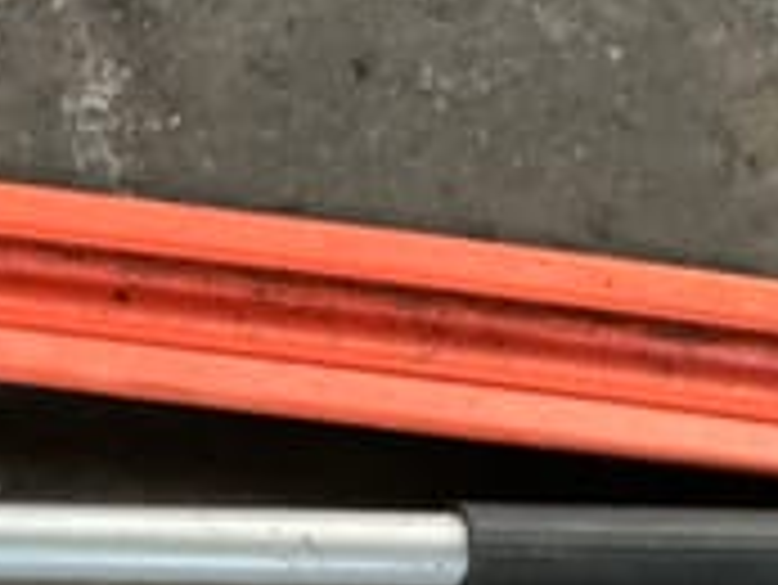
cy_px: 578
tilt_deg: -82.5
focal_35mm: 81
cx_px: -279
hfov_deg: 21.4
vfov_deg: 17.8
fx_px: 1822
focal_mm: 3
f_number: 1.8
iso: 320
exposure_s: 1/44
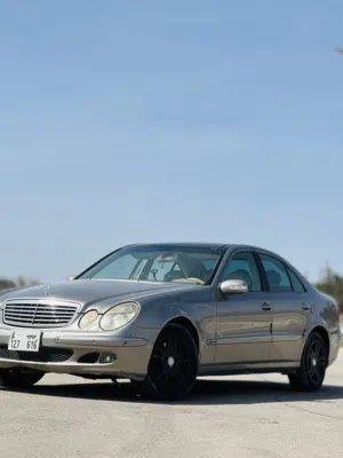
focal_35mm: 77
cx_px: 172
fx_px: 1017
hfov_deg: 19.1
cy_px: 229
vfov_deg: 25.3
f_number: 2.8
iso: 32
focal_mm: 9
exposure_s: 1/943
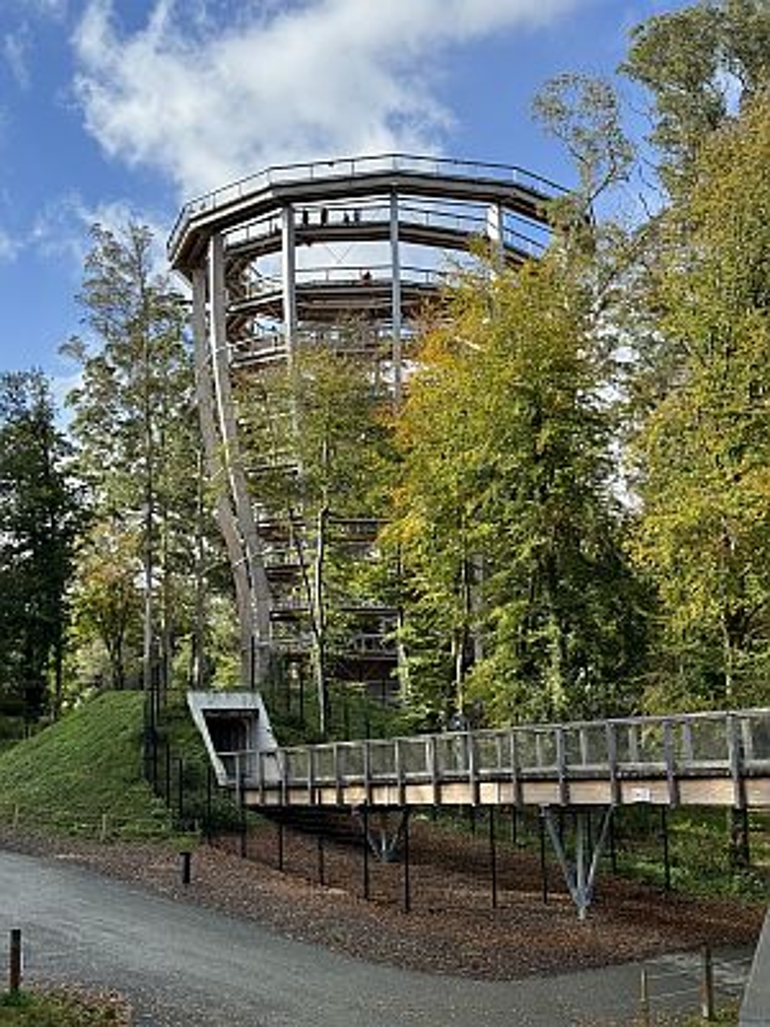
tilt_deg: +9.5
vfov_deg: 39.7
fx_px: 1424
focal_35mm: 48
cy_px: 514
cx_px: 385
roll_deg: +1.5
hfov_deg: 30.3
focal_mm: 6.86
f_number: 1.78
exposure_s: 1/1818
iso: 64
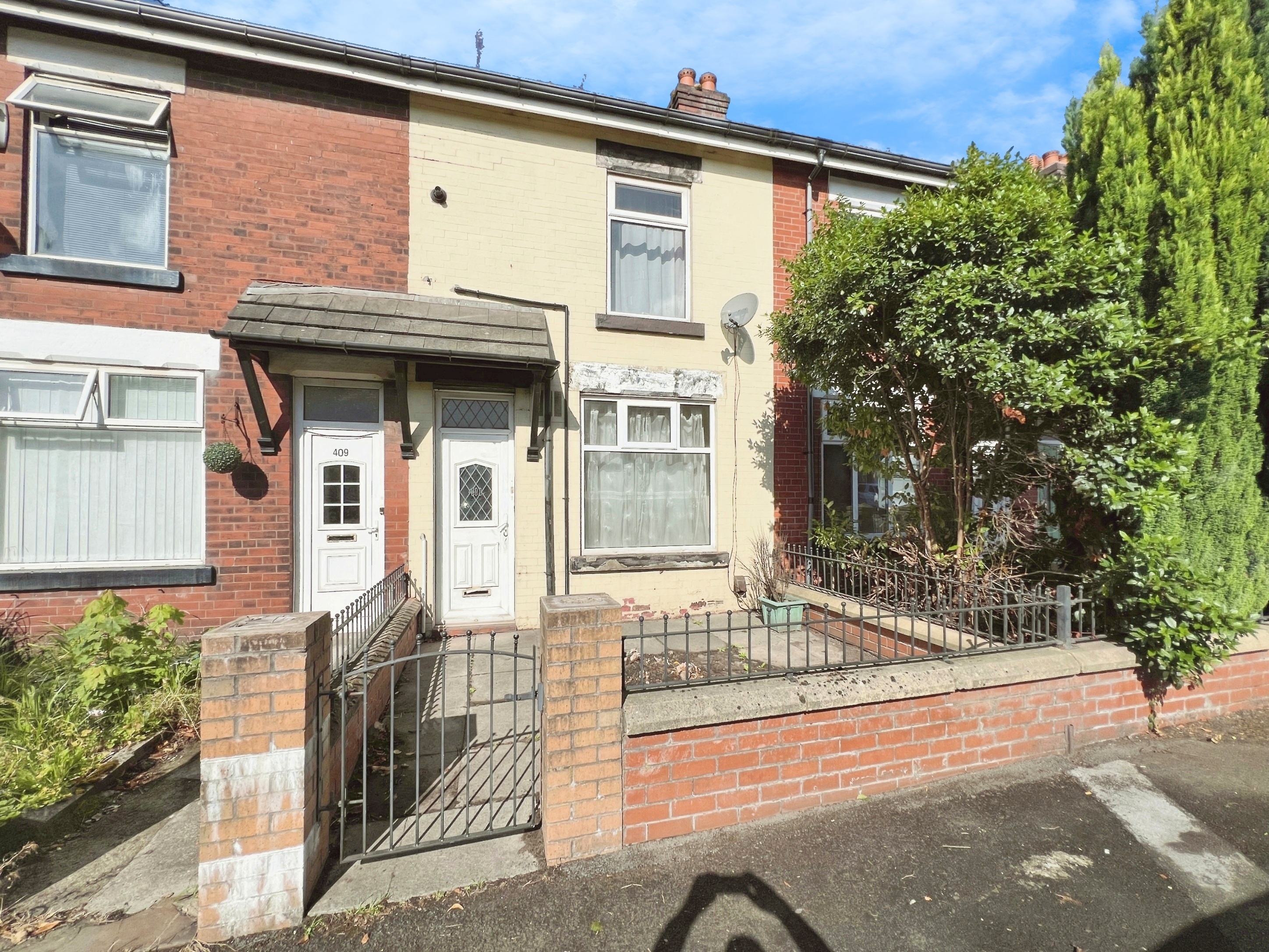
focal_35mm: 13
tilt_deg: +1.2
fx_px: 477
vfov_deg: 89.9
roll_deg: +0.7
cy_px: 476
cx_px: 634
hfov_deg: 106.2
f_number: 1.8
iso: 32
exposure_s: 1/3650
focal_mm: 1.57
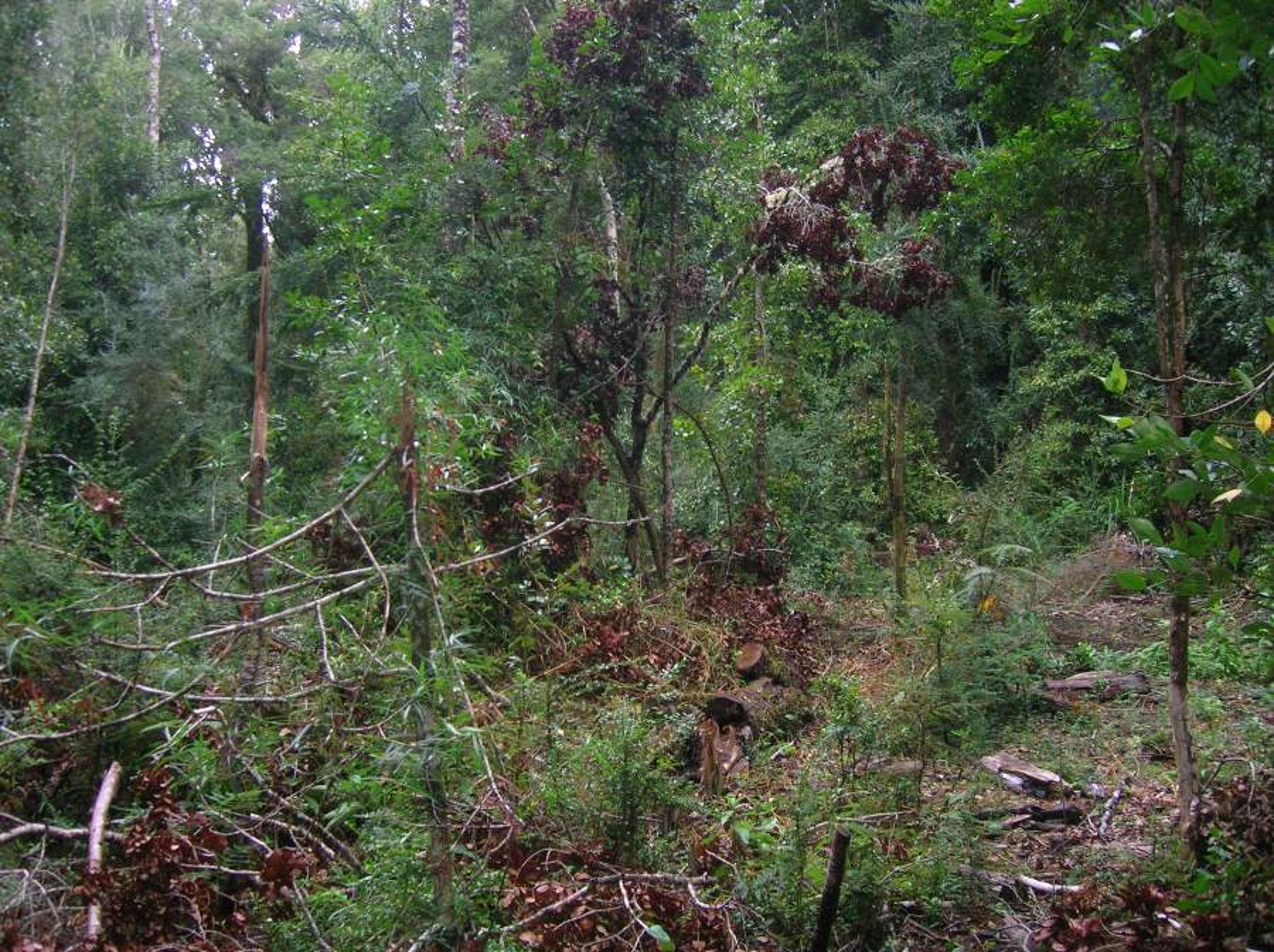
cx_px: 637
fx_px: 1250
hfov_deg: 54.0
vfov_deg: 41.7
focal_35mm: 34
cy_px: 476
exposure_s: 1/60.1
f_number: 2.9
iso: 116
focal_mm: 5.7
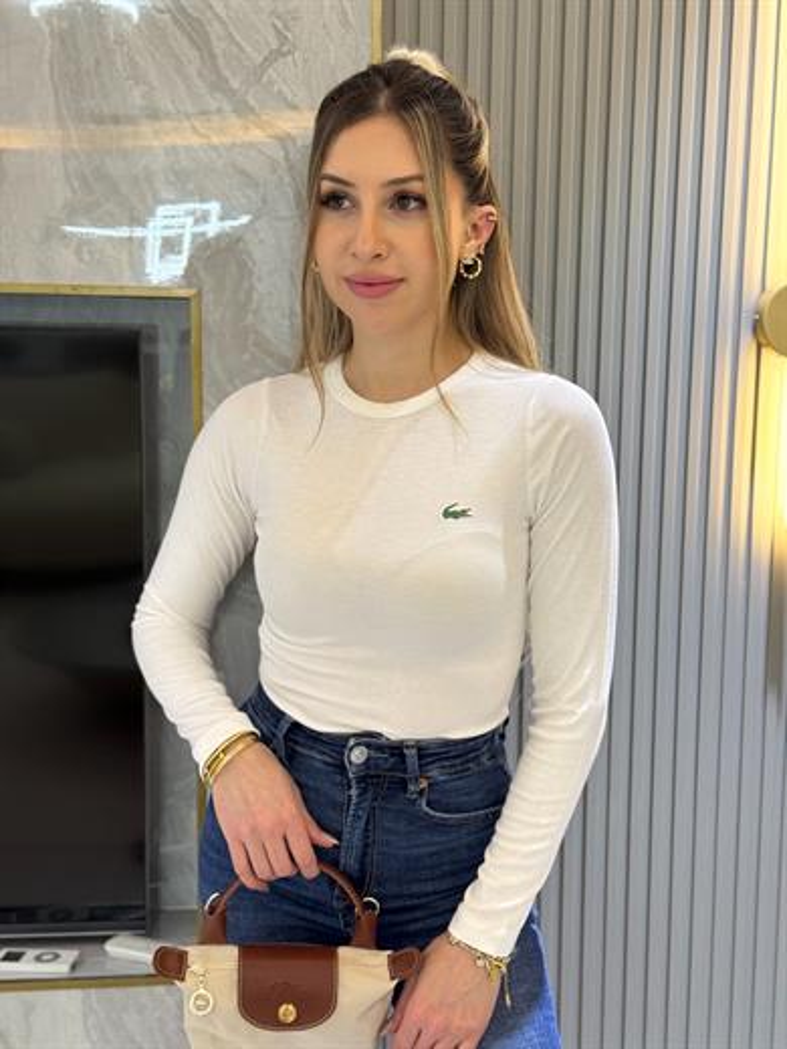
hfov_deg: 30.3
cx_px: 394
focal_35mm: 48
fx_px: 1455
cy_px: 524
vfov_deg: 39.7
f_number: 1.78
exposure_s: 1/50
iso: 200
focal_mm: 6.76
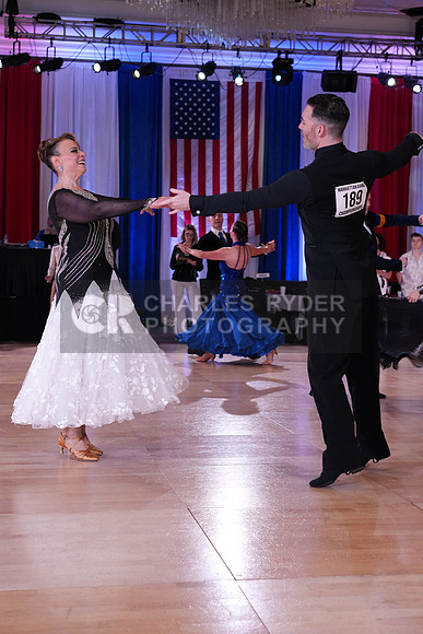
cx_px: 212
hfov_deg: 25.1
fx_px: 951
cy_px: 317
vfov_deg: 36.9
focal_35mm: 54
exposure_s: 1/250
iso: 2000
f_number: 5.6
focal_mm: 54
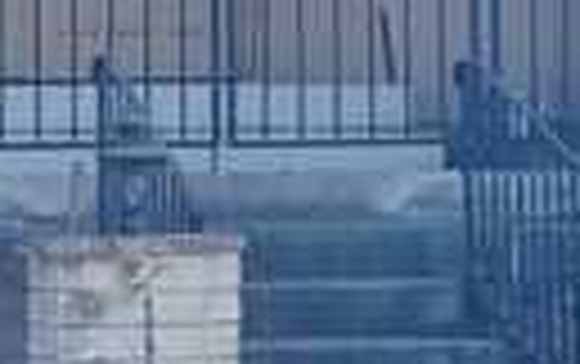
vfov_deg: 3.9
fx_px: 5318
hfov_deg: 6.2
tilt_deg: +5.2
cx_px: 598
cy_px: -328
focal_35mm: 336
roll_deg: +0.3
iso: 20
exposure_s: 1/681
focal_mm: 7.5
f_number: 2.2
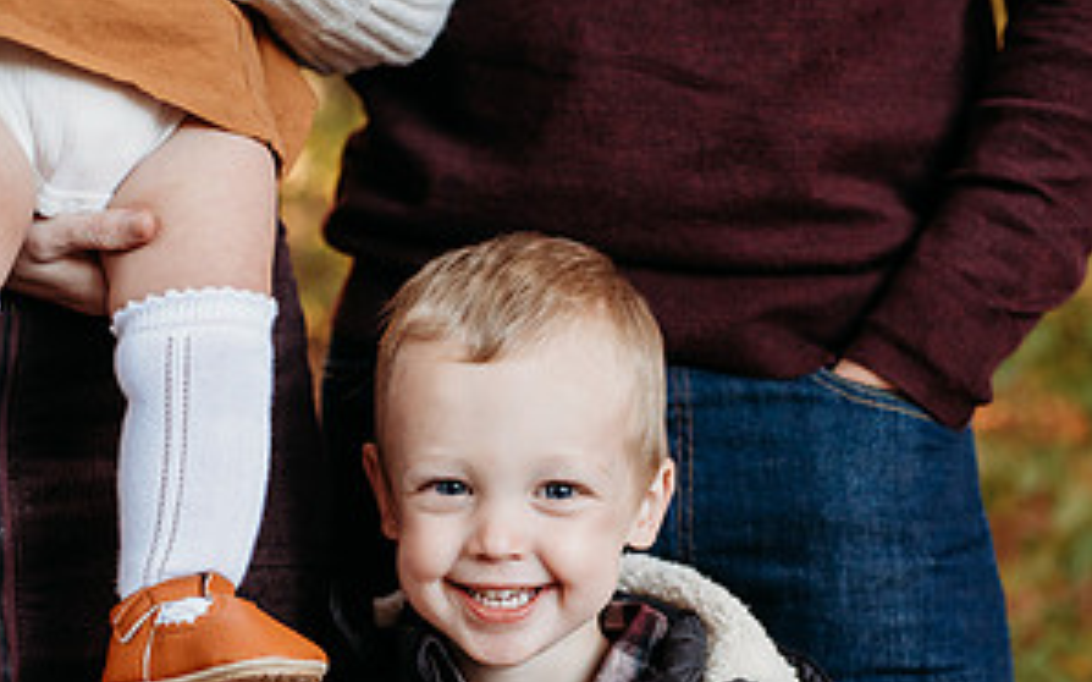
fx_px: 2291
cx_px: 546
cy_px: 612
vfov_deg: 16.7
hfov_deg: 26.8
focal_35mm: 77
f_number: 2.8
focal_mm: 50
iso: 1250
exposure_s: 1/250
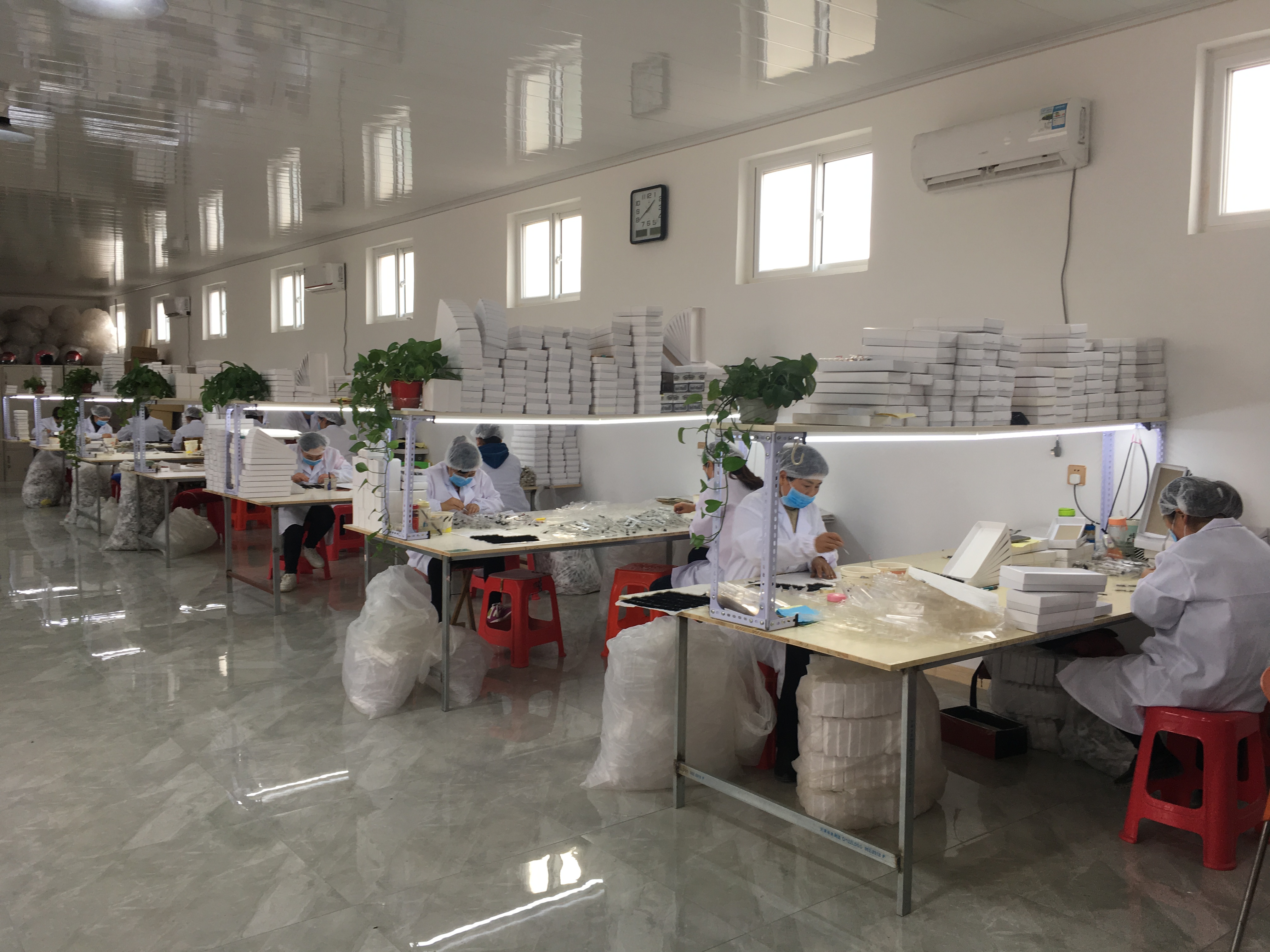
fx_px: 1064
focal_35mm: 29
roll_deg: -0.7
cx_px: 635
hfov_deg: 61.7
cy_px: 476
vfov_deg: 48.2
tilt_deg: -3.9
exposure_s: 1/50
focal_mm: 4.15
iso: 32
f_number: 2.2
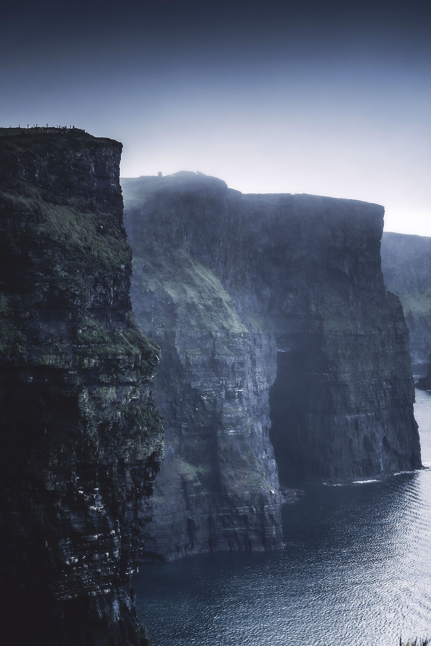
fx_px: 1525
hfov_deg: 16.1
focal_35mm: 85
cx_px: 287
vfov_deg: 23.8
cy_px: 432
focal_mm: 60
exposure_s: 1/200
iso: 160
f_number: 4.5
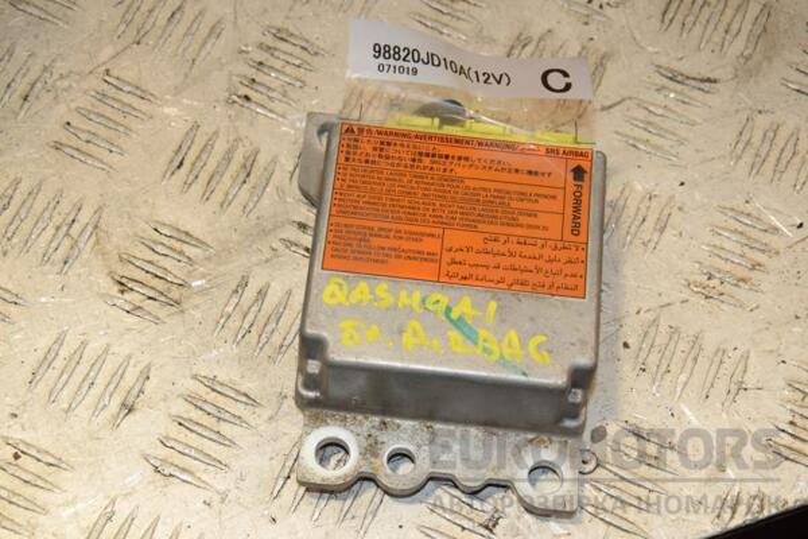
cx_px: 404
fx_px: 1616
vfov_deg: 18.9
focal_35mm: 72
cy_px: 270
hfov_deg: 28.1
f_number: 9
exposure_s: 1/200
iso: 800
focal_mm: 48
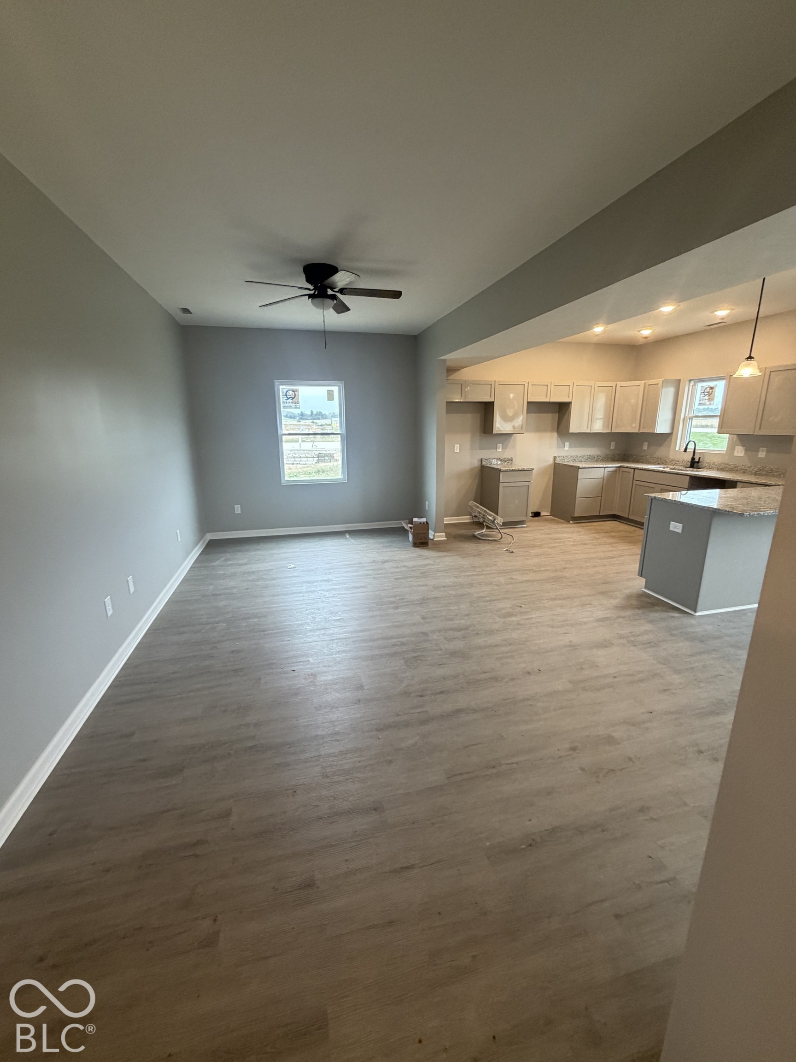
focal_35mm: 14
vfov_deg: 102.1
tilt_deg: -13.7
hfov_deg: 85.7
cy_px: 531
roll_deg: +0.6
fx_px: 429
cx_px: 398
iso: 250
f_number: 2.2
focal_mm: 2.22
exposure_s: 1/120
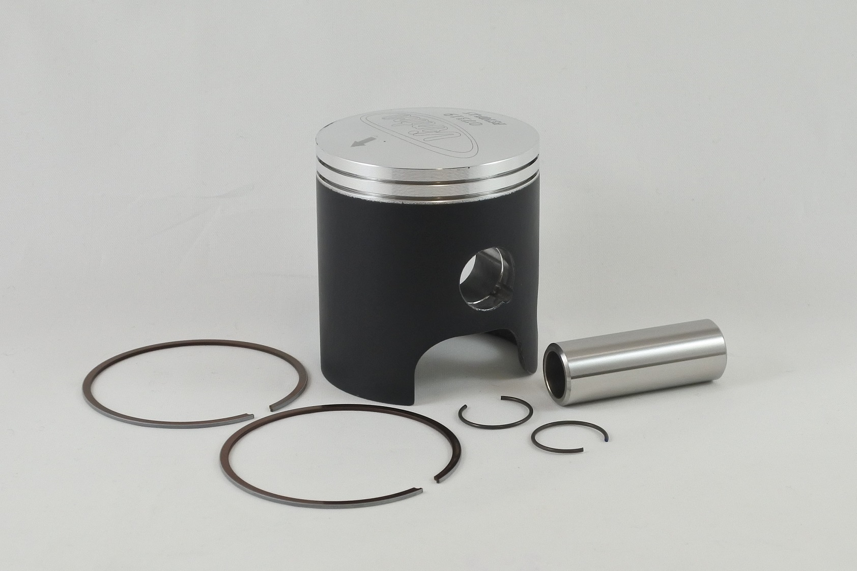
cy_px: 286
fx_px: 1023
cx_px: 428
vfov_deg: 31.2
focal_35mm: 43
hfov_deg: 45.4
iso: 400
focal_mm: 16.1
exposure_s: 1/200
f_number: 4.5
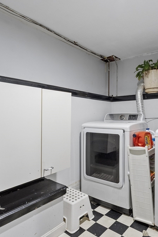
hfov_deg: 54.6
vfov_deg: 76.1
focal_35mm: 23
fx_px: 151
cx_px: 96
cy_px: 118
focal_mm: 10
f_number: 6.3
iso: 800
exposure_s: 1/1.67
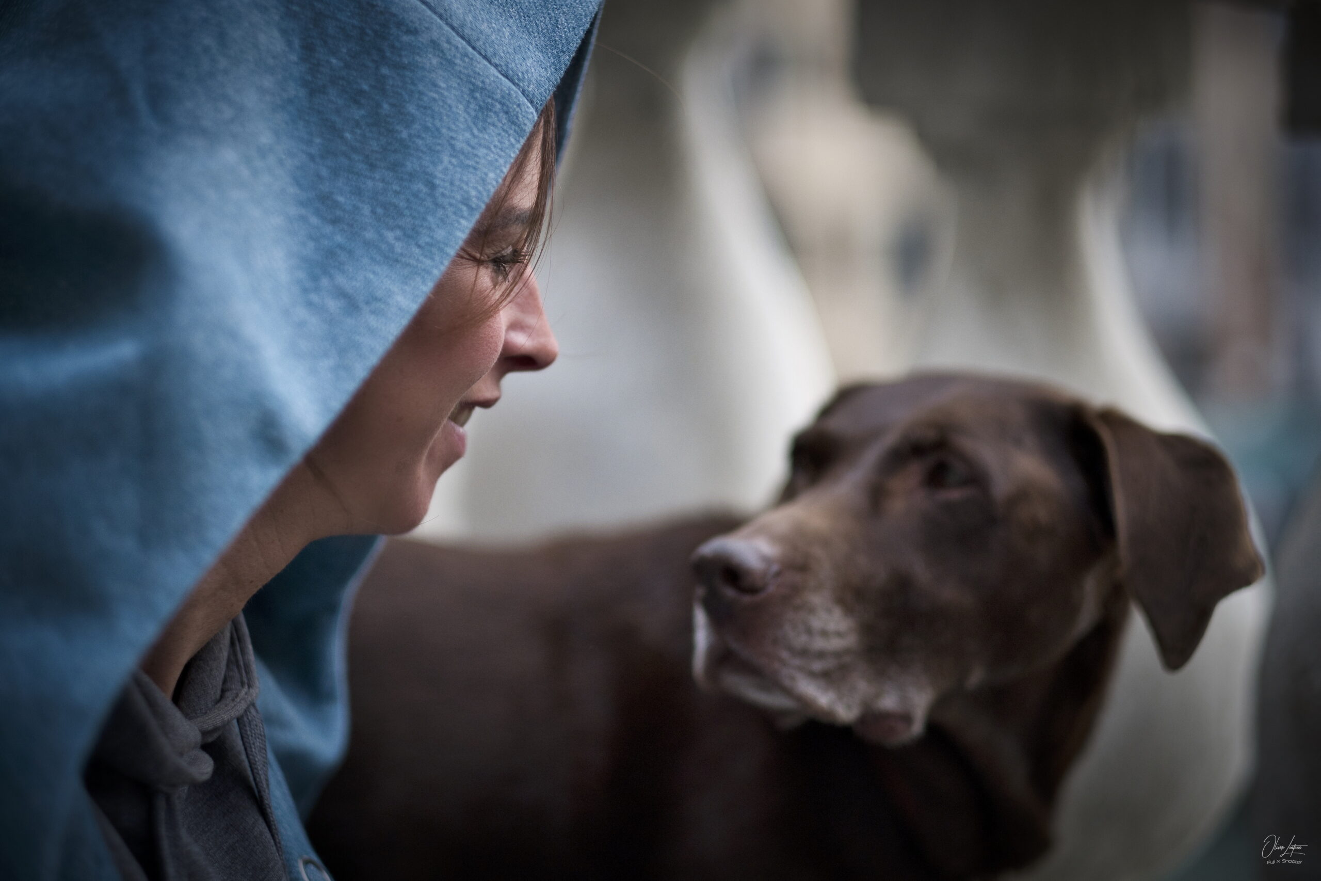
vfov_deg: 16.3
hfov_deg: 24.2
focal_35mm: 84
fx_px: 3082
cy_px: 440
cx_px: 660
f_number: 1.2
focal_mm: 56
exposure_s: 1/8500
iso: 400
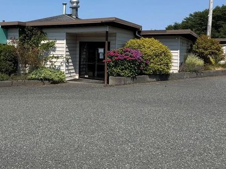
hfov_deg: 50.9
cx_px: 62
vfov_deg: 40.0
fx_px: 228
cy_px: 52
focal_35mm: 35
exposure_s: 1/5714
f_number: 1.78
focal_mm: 6.76
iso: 80
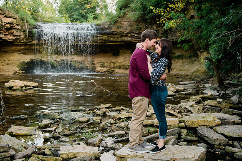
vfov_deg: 33.5
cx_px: 127
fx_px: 268
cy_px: 77
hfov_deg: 48.6
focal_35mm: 40
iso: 400
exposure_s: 1/500
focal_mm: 38
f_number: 2.8
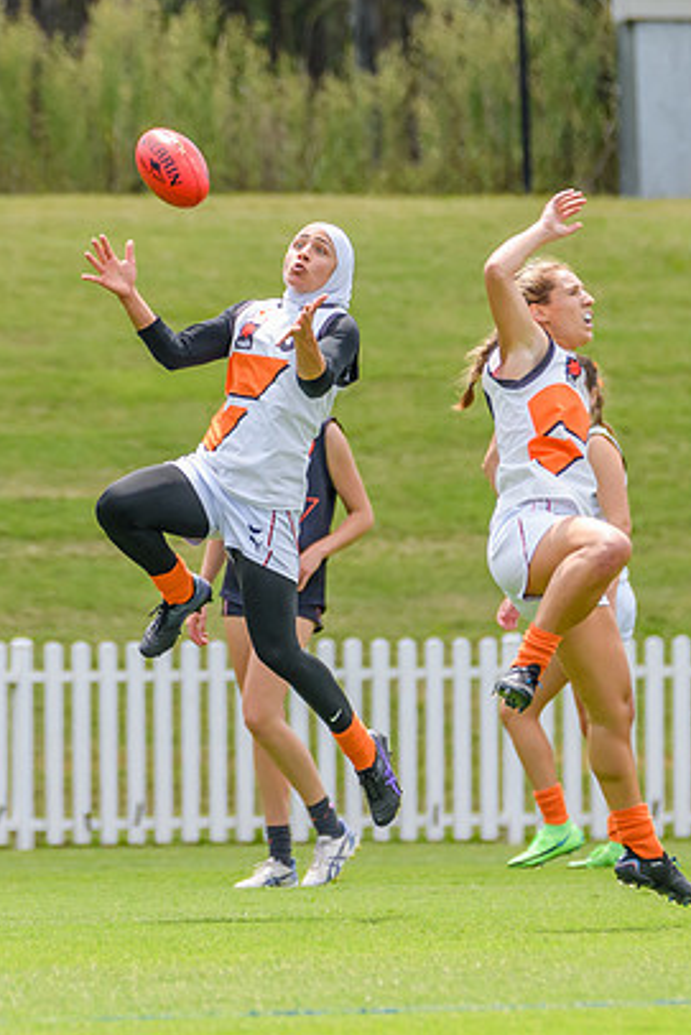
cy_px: 361
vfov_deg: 2.1
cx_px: 345
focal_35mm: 998
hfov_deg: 1.4
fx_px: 28707
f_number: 8
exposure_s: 1/1600
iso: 800
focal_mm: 380
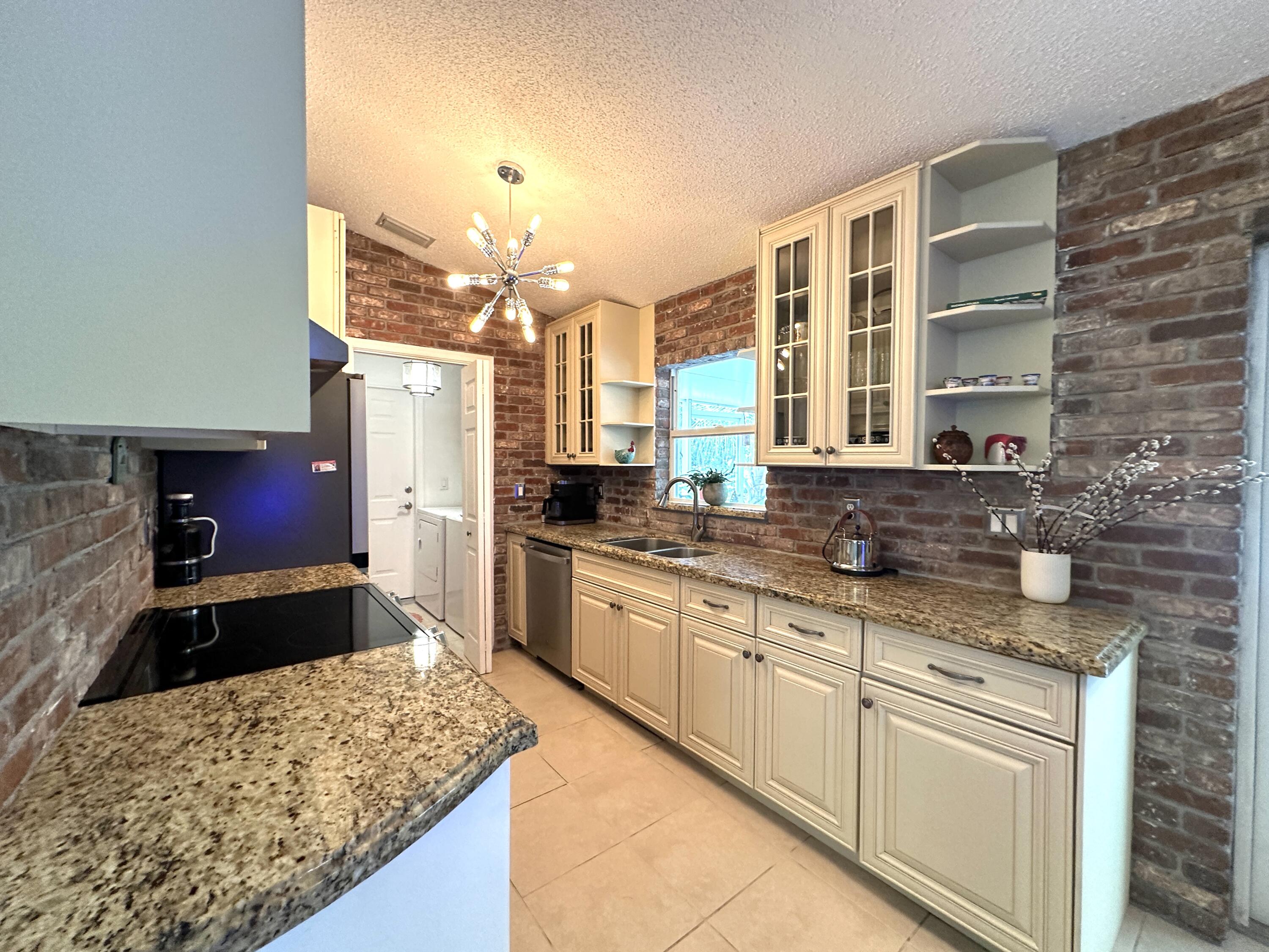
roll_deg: -0.8
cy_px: 476
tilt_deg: -1.4
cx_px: 634
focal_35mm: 14
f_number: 2.2
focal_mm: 2.22
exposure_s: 1/60
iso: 250
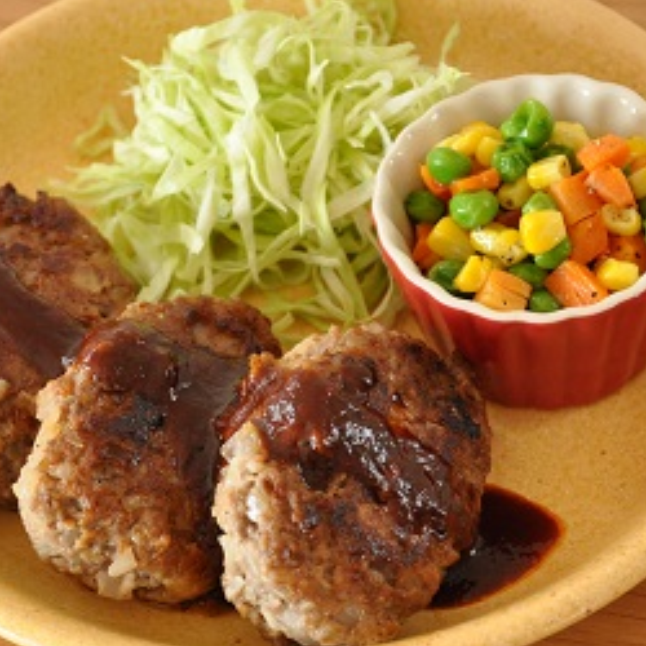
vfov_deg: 10.8
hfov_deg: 10.8
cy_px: 344
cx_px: 309
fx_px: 3420
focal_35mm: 162
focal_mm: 58
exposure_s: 1/50
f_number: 5
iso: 1600
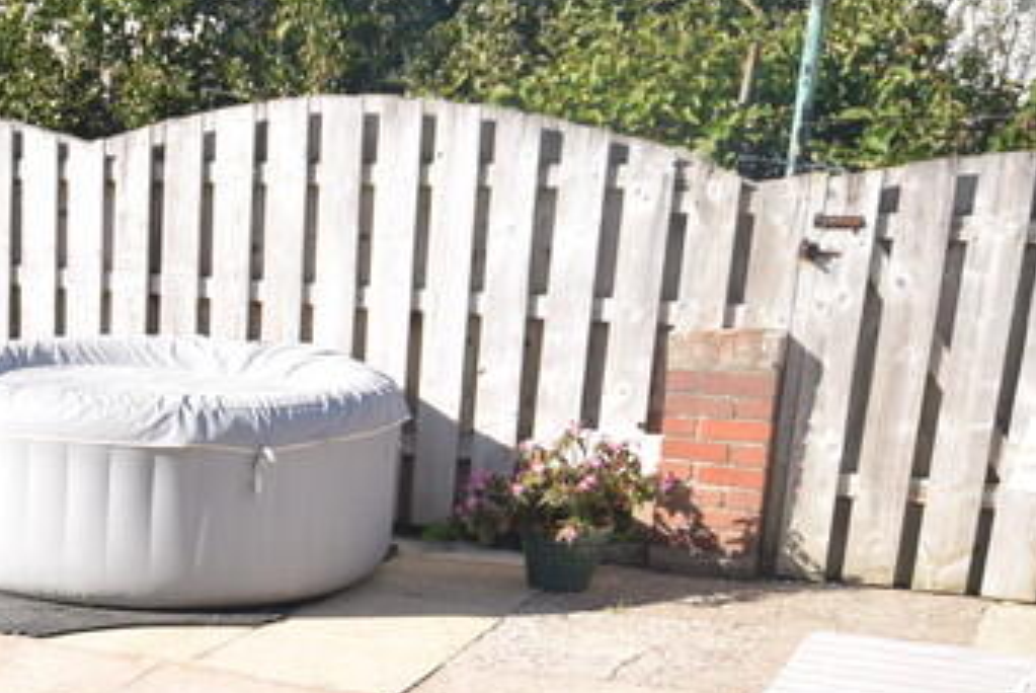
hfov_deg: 28.3
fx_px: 1814
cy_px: 704
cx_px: -161
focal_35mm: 63
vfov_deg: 20.9
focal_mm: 14
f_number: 7.1
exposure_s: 1/200
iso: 100
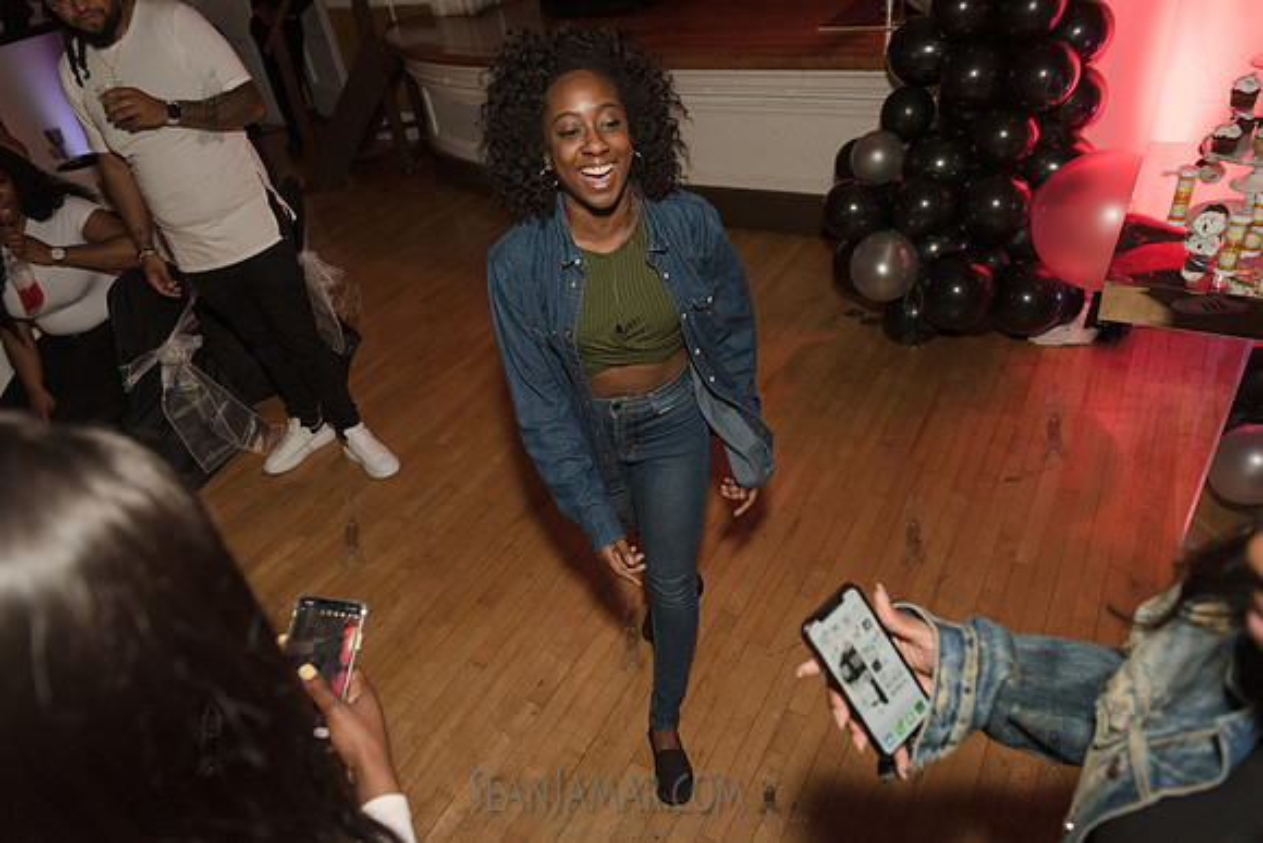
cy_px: 422
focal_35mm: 24
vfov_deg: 53.2
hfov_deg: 73.7
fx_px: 842
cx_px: 632
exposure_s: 1/250
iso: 2000
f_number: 3.5
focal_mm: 24
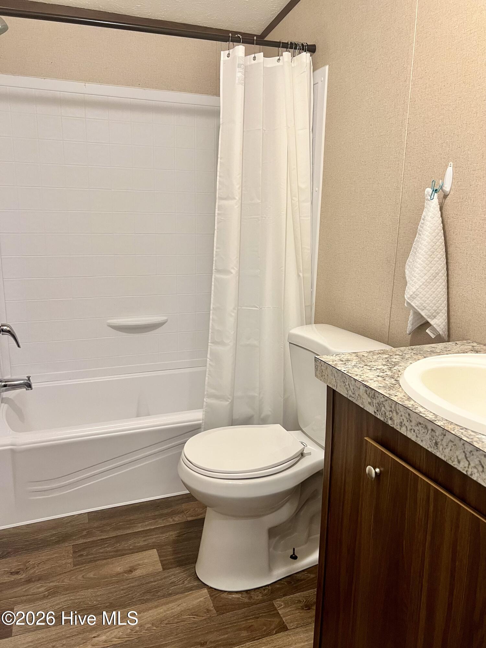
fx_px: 487
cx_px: 243
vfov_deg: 67.3
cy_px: 324
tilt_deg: -11.9
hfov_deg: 53.1
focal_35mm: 26
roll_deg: -1.6
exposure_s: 1/60
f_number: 1.5
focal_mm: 5.7
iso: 160
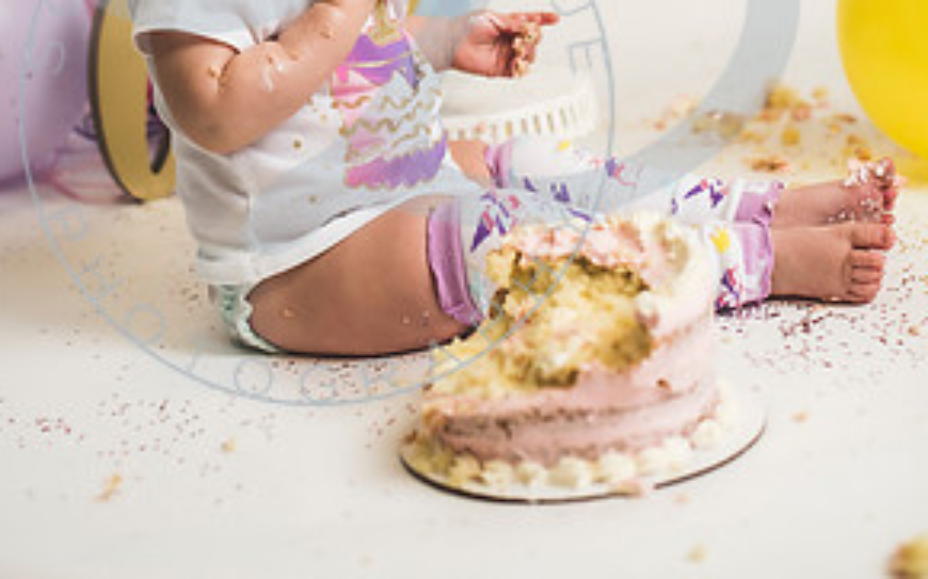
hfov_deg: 26.2
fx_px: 1997
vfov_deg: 15.8
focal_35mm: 79
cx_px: 461
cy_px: -134
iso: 200
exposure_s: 1/160
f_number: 2.8
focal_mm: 50
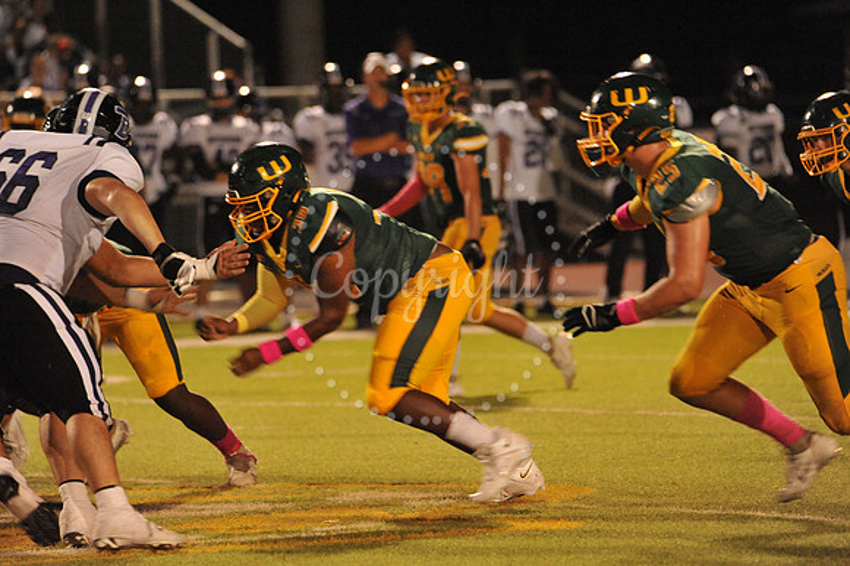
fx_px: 8967
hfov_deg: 5.4
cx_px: 425
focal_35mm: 380
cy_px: 283
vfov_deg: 3.6
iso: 6400
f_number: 6.3
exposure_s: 1/200
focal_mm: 380
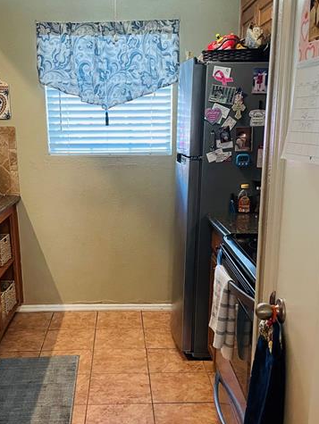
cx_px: 122
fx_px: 515
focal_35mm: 42
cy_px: 255
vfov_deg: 44.5
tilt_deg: -13.5
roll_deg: +1.4
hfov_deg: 34.2
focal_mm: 4.2
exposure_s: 1/60
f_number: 1.6
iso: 320
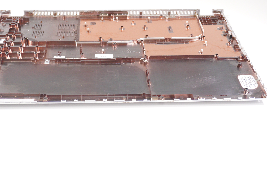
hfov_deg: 38.4
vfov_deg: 26.1
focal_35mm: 52
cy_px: 86
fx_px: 382
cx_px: 114
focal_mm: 29
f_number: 5.6
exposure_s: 1/100
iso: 640
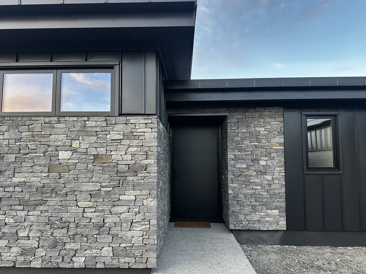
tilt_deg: +4.0
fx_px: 264
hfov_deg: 69.4
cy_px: 141
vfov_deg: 54.9
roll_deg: +0.1
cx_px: 176
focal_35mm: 25
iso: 160
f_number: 1.78
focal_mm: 6.86
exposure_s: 1/121
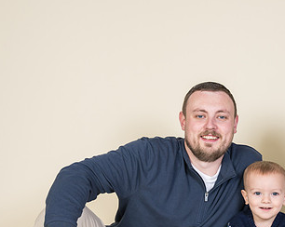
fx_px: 682
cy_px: 196
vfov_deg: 18.7
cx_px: 169
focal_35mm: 81
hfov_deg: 23.6
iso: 100
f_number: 5.6
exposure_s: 1/100
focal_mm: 35
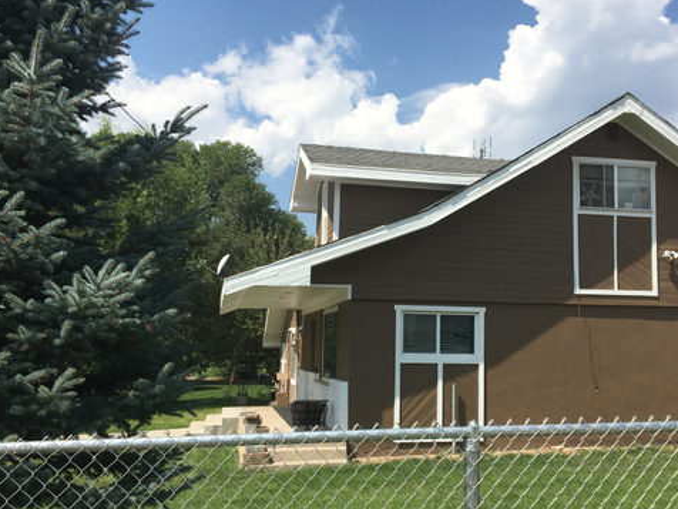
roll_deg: -0.8
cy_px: 271
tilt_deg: +5.9
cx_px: 405
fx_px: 764
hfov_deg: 47.6
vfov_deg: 36.8
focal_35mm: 39
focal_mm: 4.15
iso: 25
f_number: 2.2
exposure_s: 1/1972
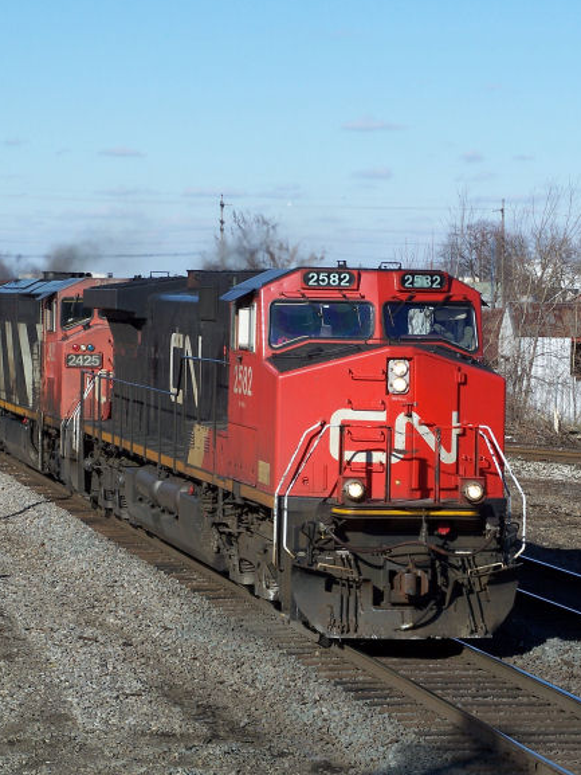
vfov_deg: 14.8
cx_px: 255
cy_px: 394
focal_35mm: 133
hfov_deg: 11.2
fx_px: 2975
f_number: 5
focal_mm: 20.3
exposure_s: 1/500
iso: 64
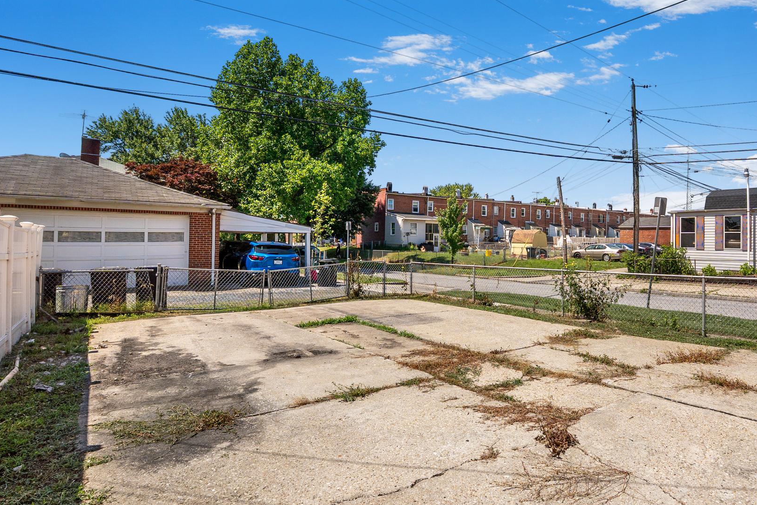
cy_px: 271
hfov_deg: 85.3
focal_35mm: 19
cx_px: 470
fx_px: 399
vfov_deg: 64.5
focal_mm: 10
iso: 100
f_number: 8
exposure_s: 1/500
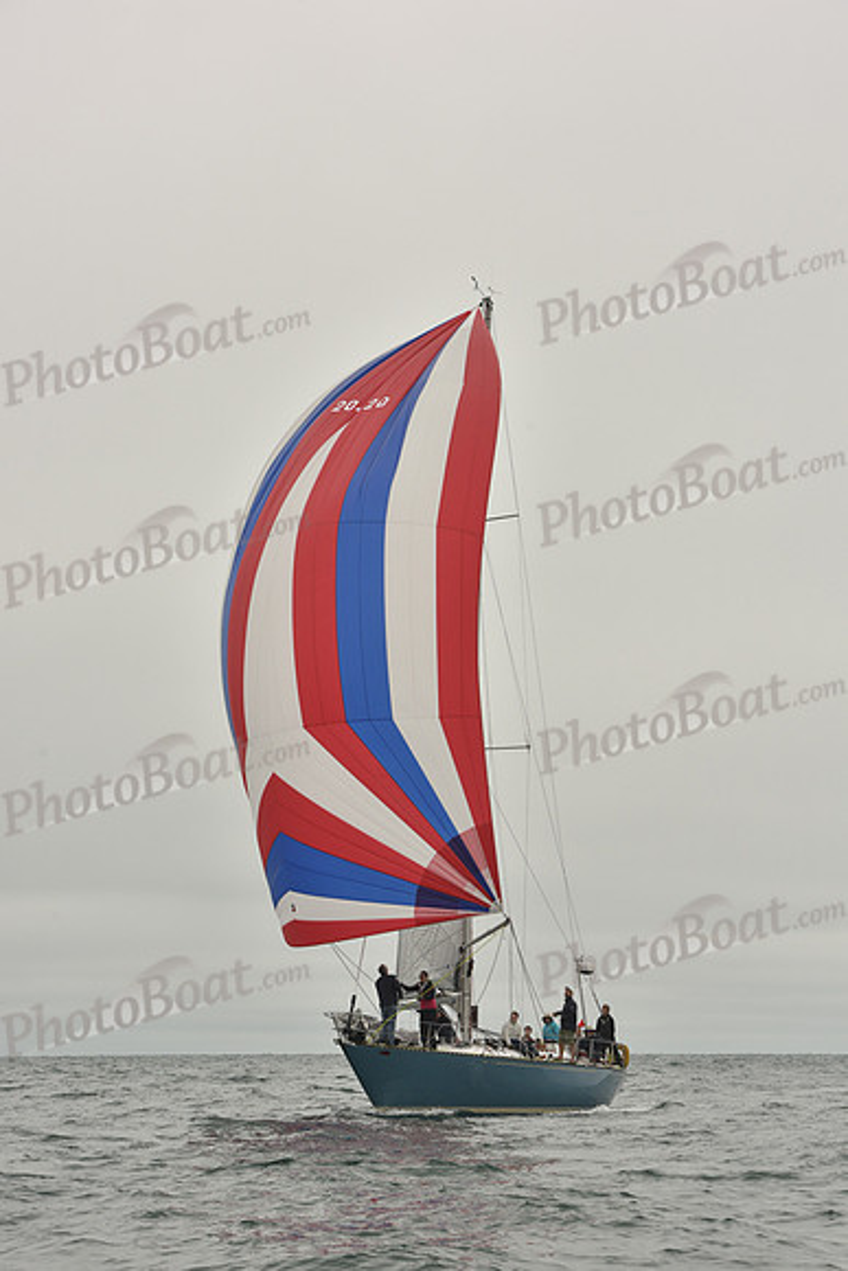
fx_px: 3460
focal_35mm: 98
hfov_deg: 14.0
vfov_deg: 20.8
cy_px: 636
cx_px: 424
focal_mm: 98
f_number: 11
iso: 320
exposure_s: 1/800
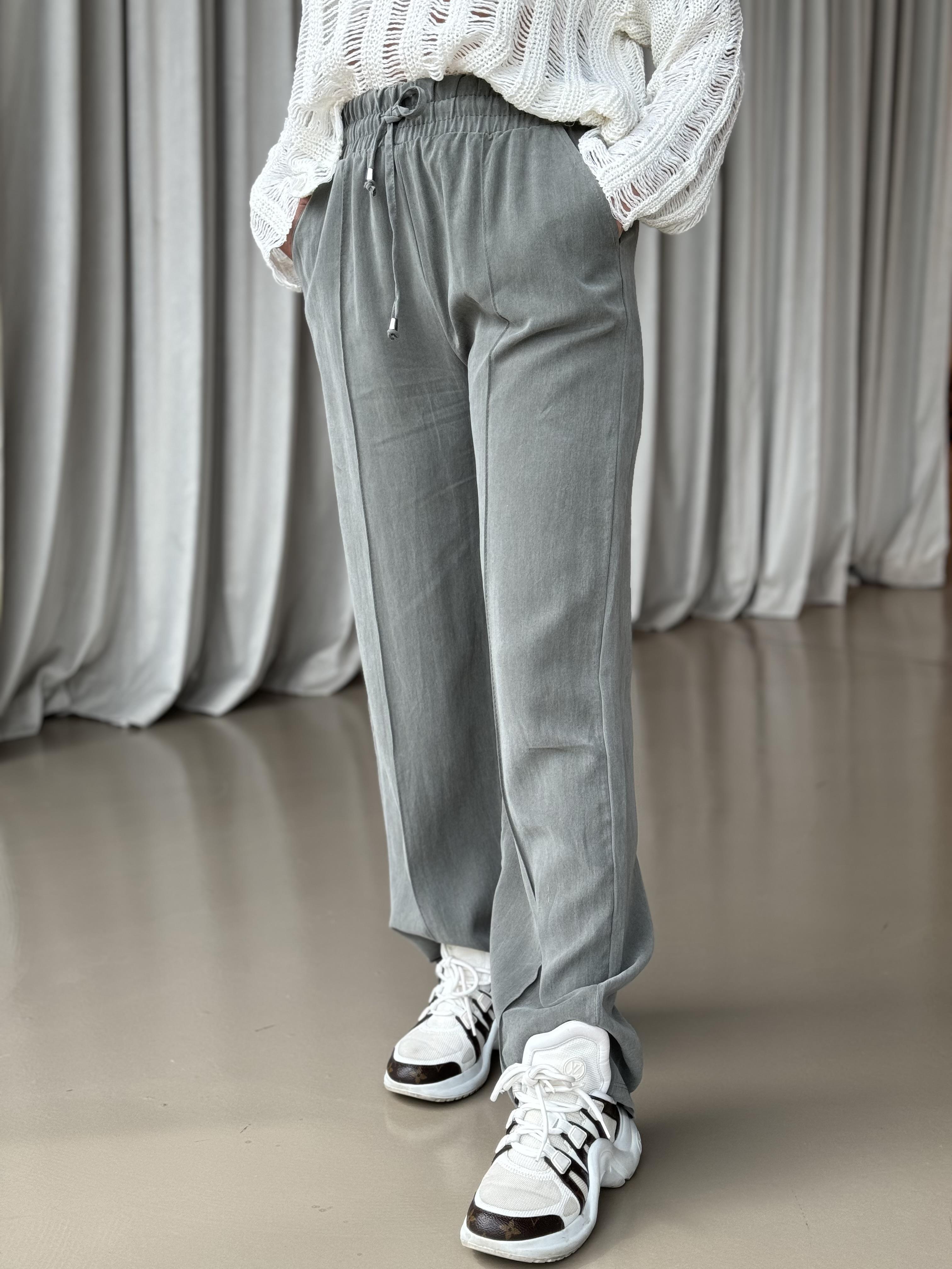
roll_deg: +0.2
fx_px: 1760
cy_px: 634
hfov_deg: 30.3
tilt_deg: -9.0
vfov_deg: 39.7
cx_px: 476
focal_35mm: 48
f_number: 1.78
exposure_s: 1/168
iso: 64
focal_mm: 6.86
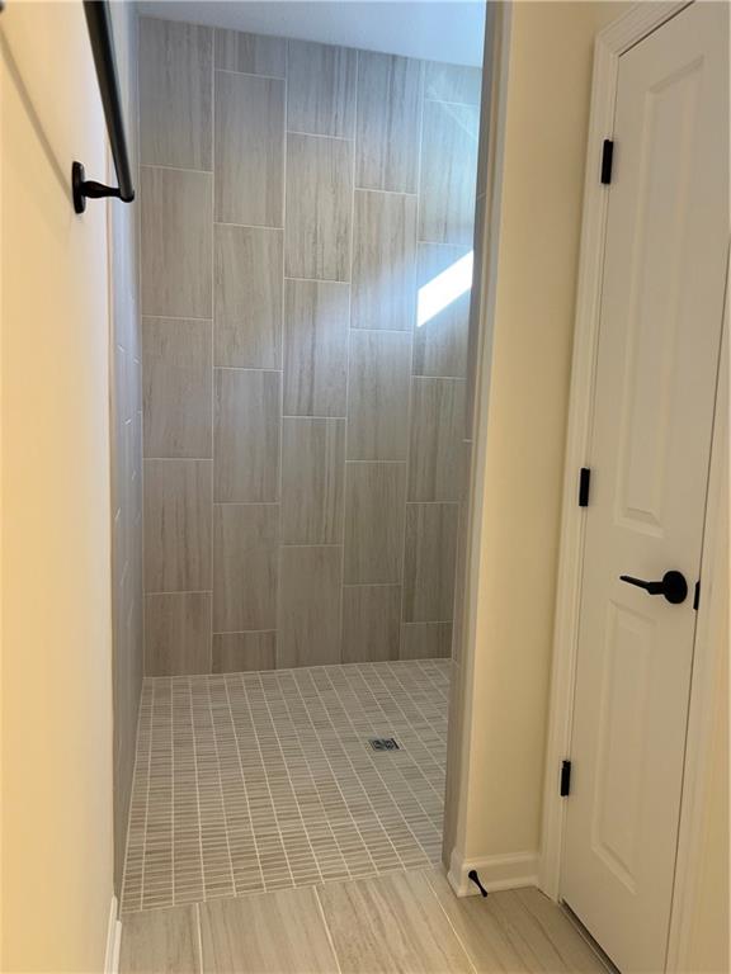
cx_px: 366
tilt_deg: -6.9
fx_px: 732
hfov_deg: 53.1
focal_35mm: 26
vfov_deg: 67.3
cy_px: 487
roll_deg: -2.7
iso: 64
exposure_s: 1/123
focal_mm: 5.7
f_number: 1.5
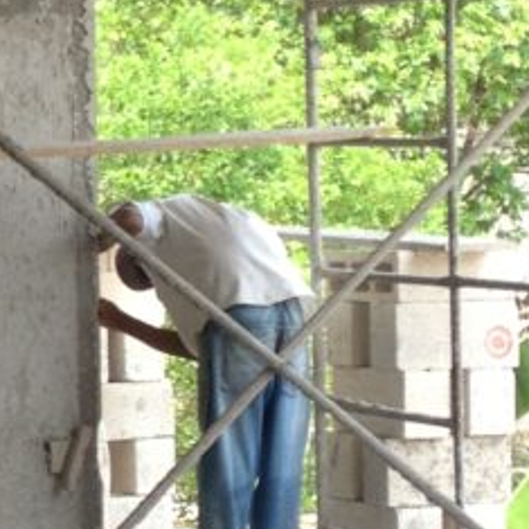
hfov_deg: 8.5
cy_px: 311
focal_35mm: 202
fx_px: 3492
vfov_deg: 8.7
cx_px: -236
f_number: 2.4
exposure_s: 1/270
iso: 50
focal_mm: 4.28
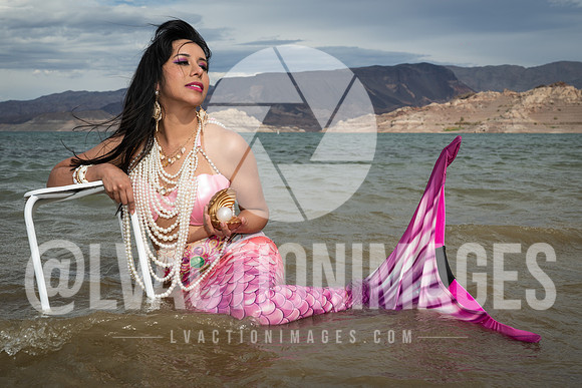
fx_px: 732
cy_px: 194
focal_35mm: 45
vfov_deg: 29.7
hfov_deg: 43.4
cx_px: 300
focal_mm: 43
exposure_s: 1/250
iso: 64
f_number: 10
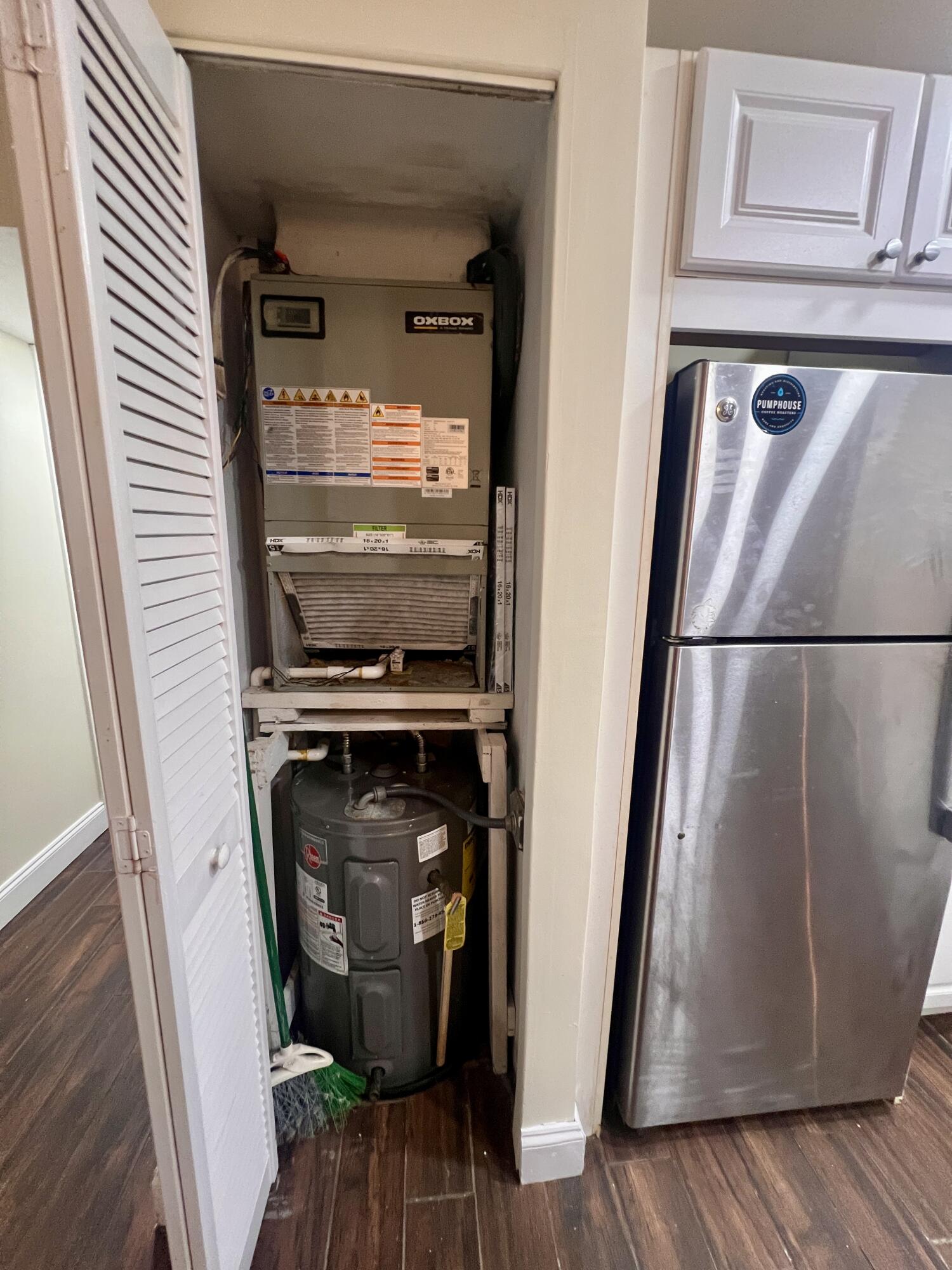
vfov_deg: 106.2
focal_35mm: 13
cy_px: 635
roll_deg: -0.3
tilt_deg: -9.5
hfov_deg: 89.9
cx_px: 476
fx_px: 477
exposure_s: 1/60
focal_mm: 1.57
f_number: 1.8
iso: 320
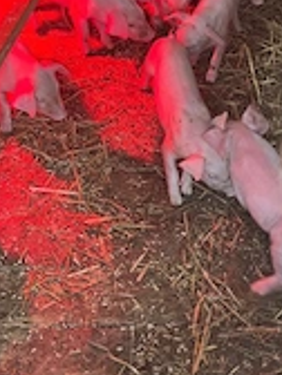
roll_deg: +0.3
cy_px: 51
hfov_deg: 23.6
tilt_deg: -40.0
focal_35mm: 62
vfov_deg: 30.1
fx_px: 673
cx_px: 96
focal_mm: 5.1
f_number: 1.6
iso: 320
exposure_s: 1/50
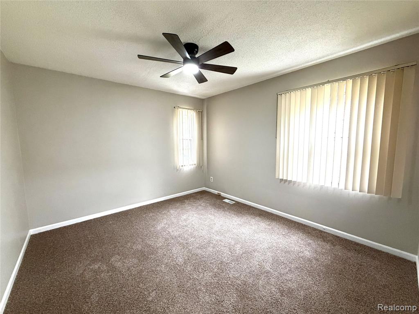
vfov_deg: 85.7
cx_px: 210
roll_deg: +1.0
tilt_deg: -5.4
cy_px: 157
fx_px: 169
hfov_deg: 102.1
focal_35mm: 14
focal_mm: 2.22
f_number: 2.2
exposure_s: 1/60
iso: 400
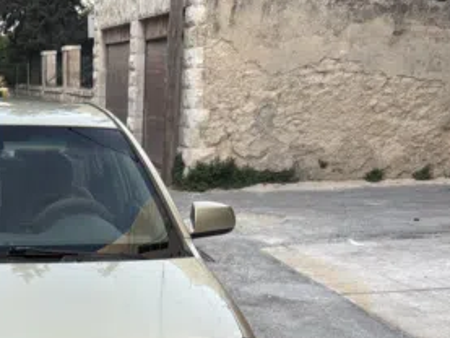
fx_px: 780
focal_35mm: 60
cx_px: 13
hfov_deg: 30.2
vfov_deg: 23.1
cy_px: 362
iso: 64
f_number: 1.6
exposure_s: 1/122
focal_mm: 5.96
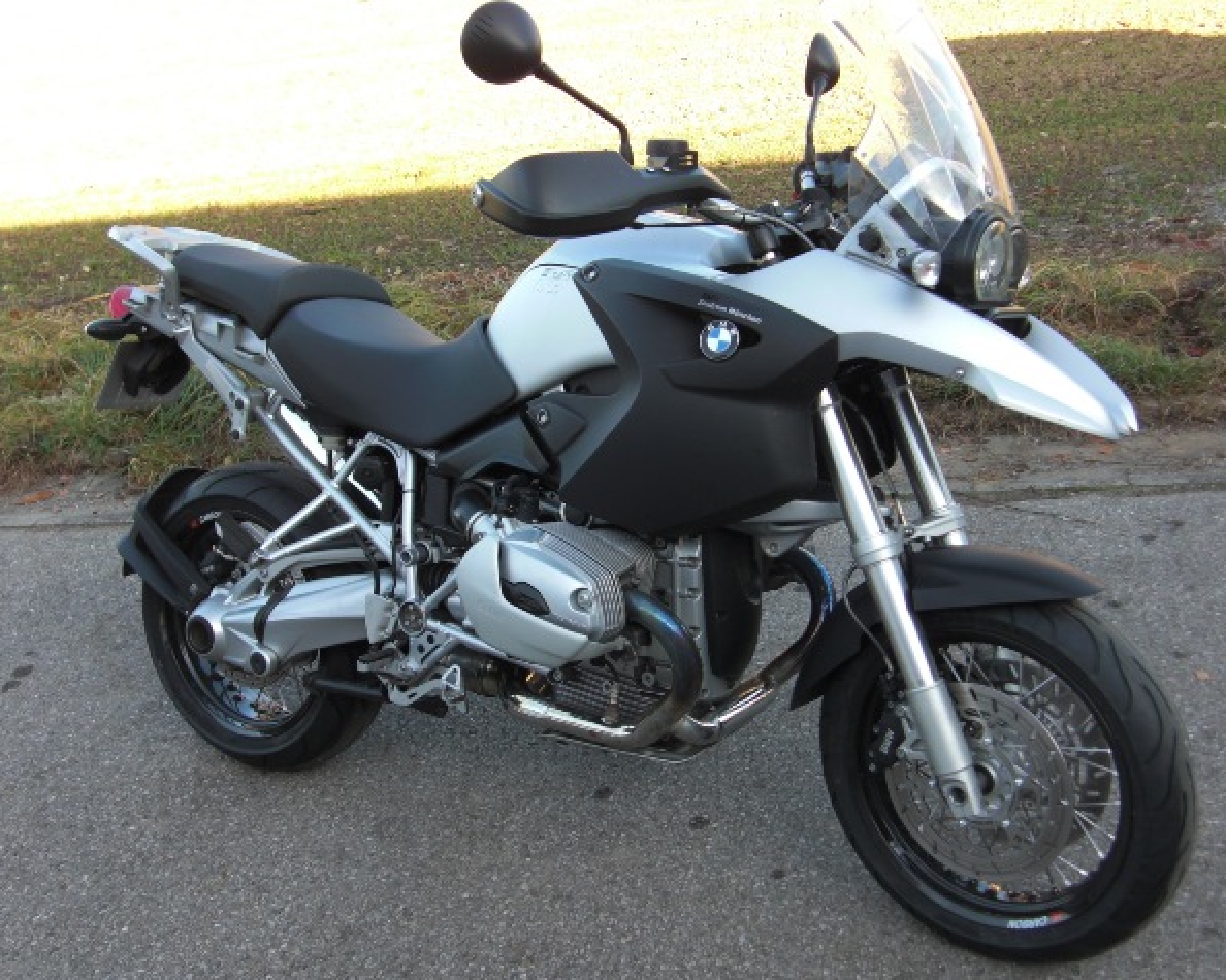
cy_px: 491
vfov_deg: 36.5
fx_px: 1487
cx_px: 609
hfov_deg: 44.8
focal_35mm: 41
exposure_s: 1/100
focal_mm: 6.9
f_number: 3
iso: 50
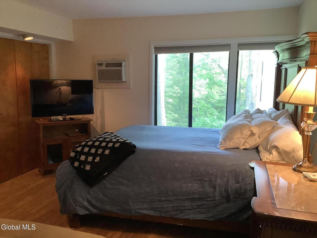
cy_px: 119
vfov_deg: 45.4
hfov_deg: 58.4
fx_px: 284
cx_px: 158
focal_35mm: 31
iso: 250
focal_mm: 3.3
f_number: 2.4
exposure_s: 1/50
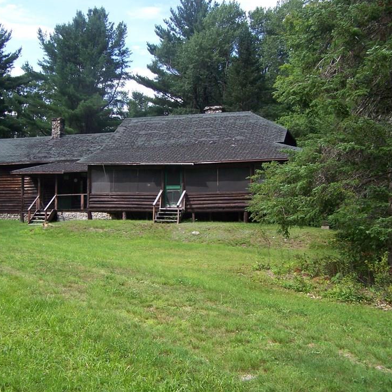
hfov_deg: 35.9
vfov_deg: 36.1
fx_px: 602
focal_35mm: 47
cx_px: 148
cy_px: 195
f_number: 2.8
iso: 64
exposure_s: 1/400
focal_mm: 6.3
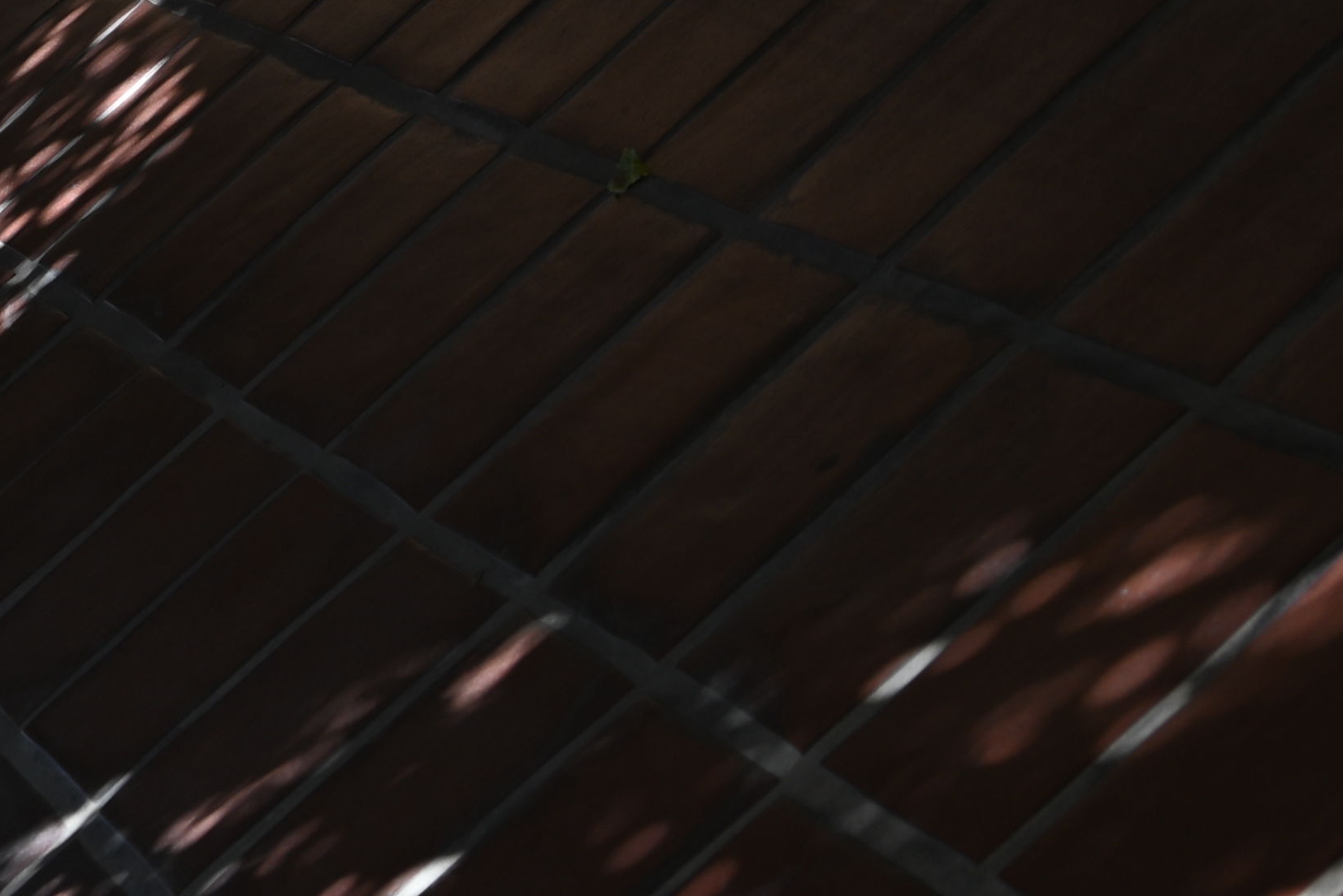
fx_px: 6791
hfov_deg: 10.6
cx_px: -1051
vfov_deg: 7.4
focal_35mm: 182
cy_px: -502
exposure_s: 1/80
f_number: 6.3
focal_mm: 50
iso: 100
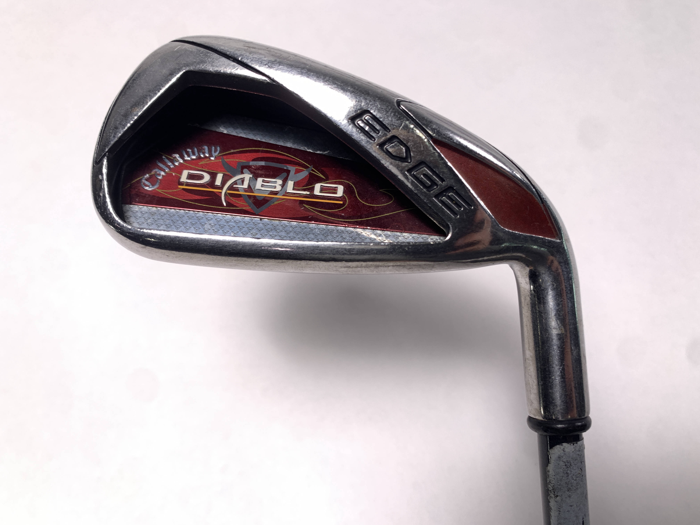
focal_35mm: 26
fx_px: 526
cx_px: 350
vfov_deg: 53.1
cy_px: 262
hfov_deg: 67.3
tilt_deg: -64.9
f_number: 1.8
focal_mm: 4.25
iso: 25
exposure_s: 1/121
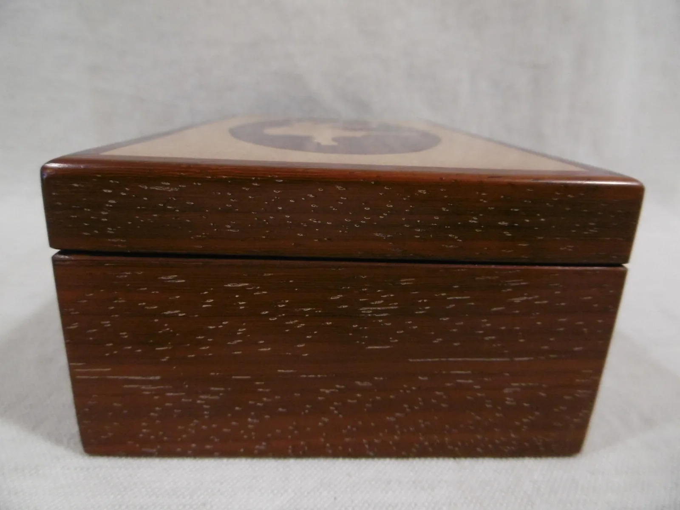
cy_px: 255
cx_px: 340
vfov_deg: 56.8
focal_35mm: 24
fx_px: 471
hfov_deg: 71.6
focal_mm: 4.3
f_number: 3.1
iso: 400
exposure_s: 1/50
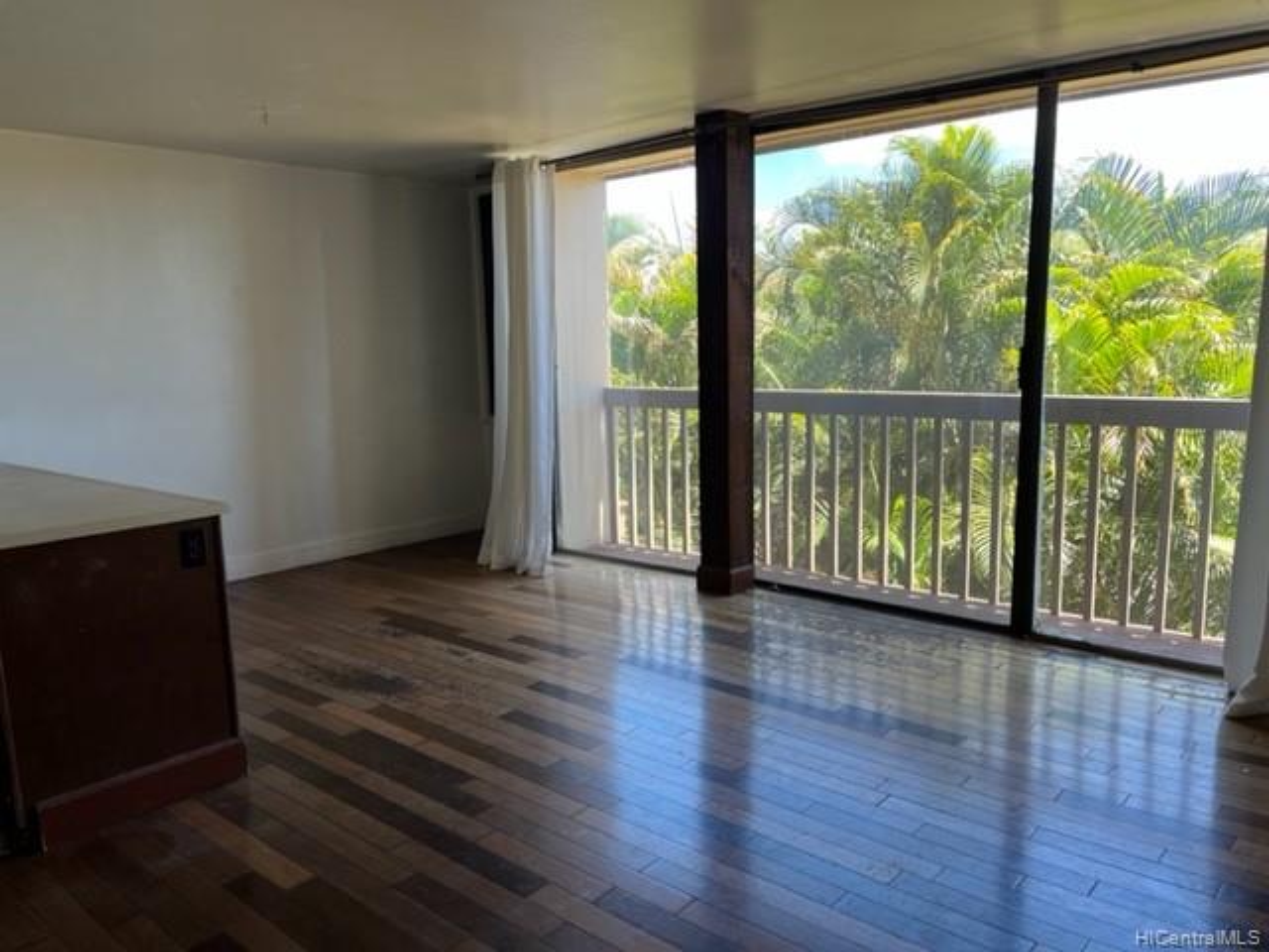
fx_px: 953
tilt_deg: -10.2
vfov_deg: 53.1
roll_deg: +2.4
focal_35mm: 26
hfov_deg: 67.3
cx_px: 634
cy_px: 476
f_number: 1.6
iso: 32
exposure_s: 1/122
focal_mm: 5.1
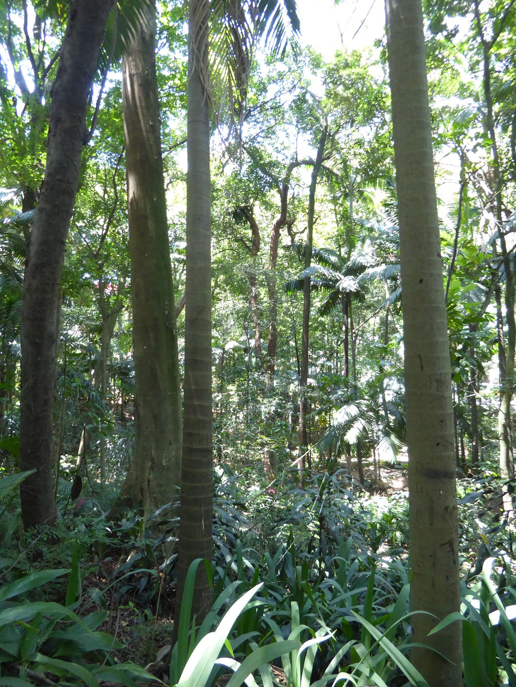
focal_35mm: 25
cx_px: 258
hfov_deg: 54.9
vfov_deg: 69.4
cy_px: 344
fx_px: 497
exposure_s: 1/30
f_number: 3.3
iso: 400
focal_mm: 4.3
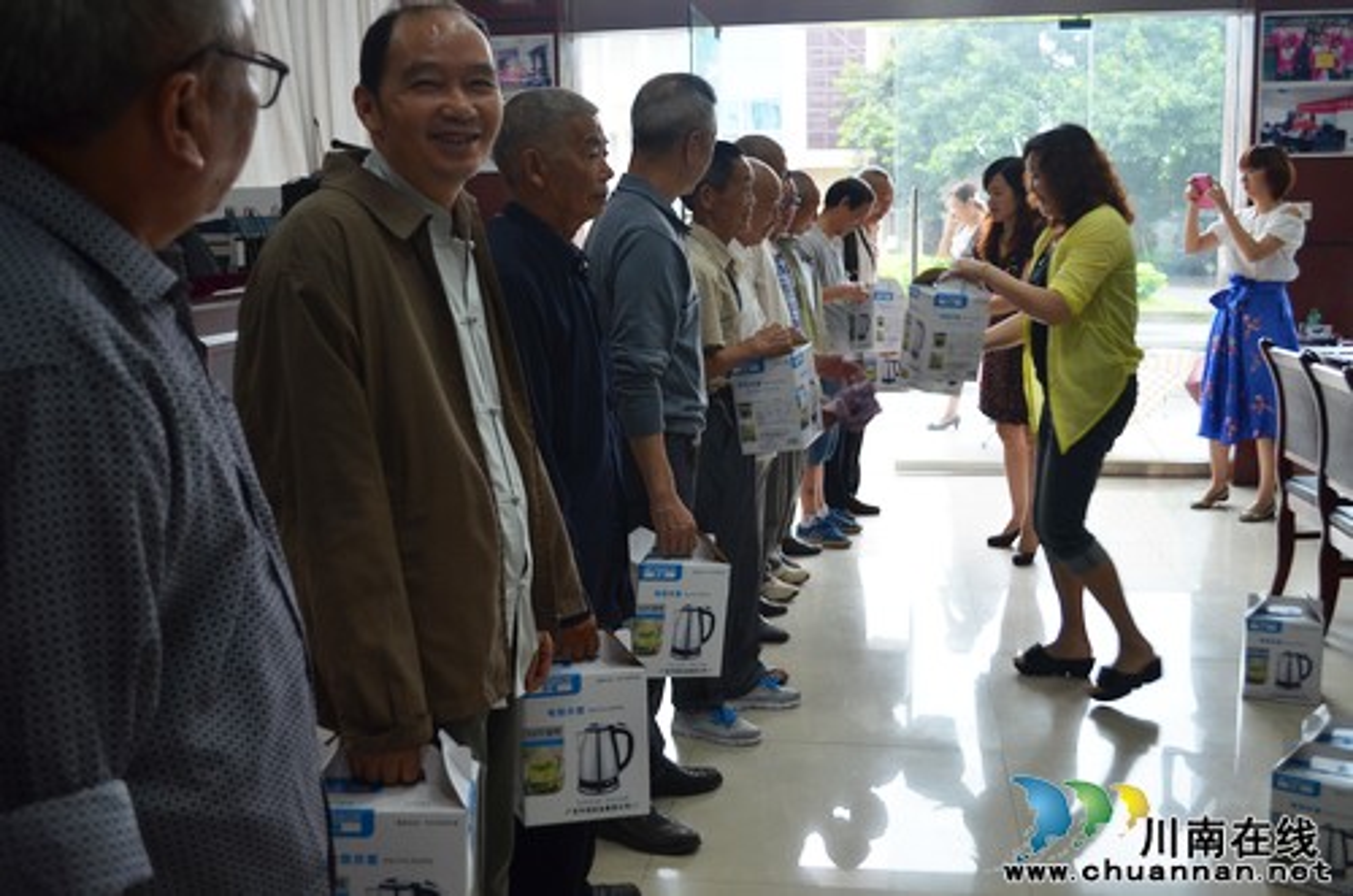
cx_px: 676
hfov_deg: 53.2
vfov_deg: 36.7
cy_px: 448
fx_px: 1350
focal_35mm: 36
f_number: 4
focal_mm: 24
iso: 400
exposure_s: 1/60
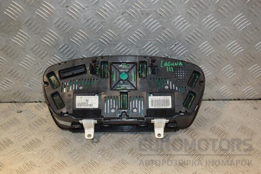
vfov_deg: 28.1
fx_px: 348
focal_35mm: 48
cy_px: 87
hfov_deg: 41.1
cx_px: 130
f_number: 5
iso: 800
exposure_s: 1/200
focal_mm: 32
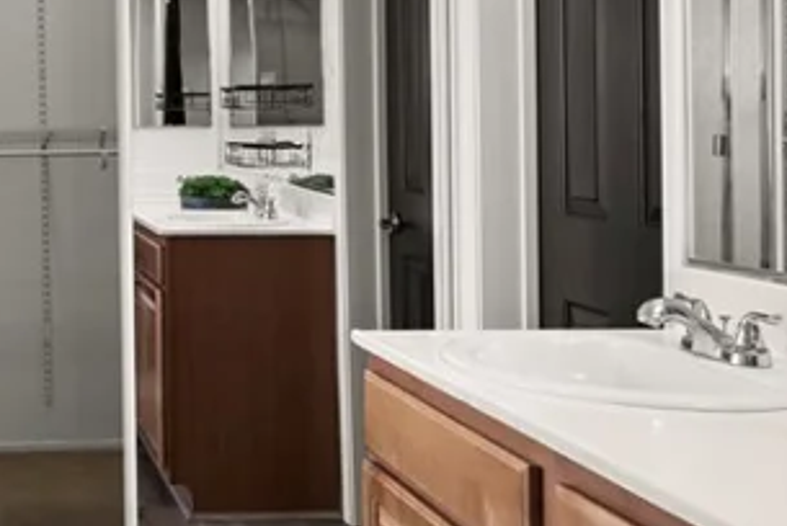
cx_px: -31
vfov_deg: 23.6
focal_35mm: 57
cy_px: 128
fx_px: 1247
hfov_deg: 31.8
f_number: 7.1
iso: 400
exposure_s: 1/25
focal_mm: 17
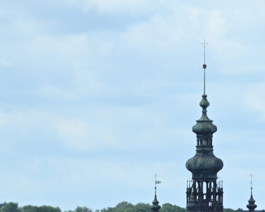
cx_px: 287
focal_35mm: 574
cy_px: 413
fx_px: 4504
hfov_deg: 3.4
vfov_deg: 2.7
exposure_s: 1/400
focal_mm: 120
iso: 100
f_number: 5
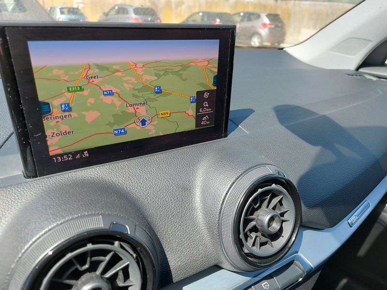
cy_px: 145
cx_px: 194
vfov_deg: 56.8
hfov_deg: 71.6
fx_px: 268
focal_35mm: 24
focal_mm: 5.23
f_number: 1.8
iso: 32
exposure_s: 1/107
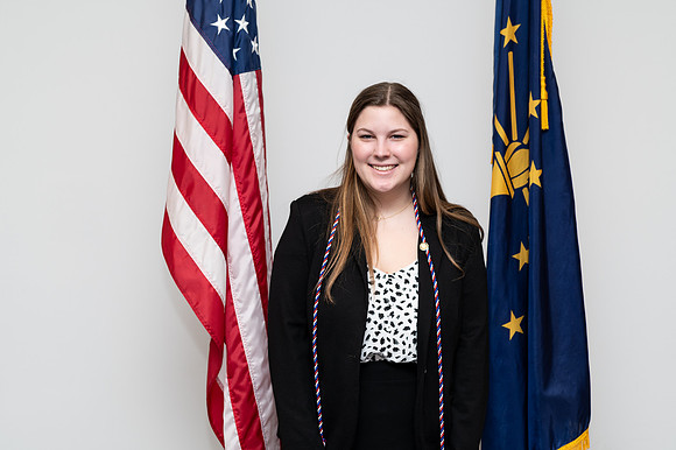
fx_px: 1126
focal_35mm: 60
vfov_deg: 22.6
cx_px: 338
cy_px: 225
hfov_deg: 33.4
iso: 100
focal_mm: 50
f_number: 3.5
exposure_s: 1/160
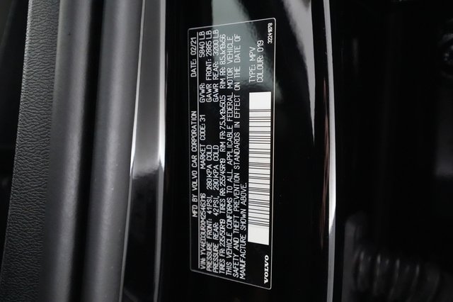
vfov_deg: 46.4
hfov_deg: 65.5
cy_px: 151
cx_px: 226
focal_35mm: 28
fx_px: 352
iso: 20000
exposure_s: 1/100
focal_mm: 28
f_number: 5
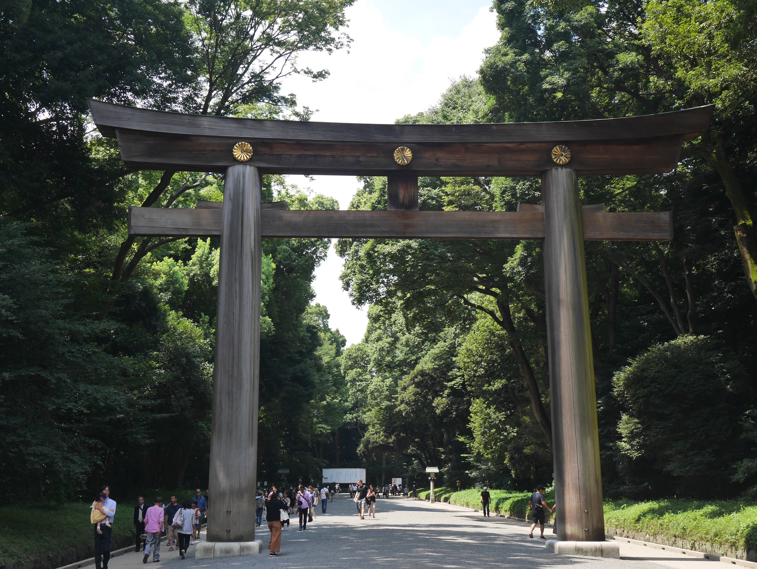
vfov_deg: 30.3
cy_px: 284
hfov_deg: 39.6
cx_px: 378
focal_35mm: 48
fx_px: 1050
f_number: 8
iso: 200
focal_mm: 24
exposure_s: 1/200
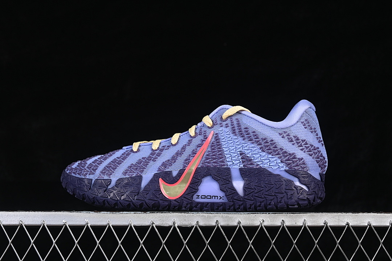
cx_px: 196
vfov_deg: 18.2
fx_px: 817
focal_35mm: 75
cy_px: 130
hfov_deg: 27.0
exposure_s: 1/80
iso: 160
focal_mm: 50
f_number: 7.1
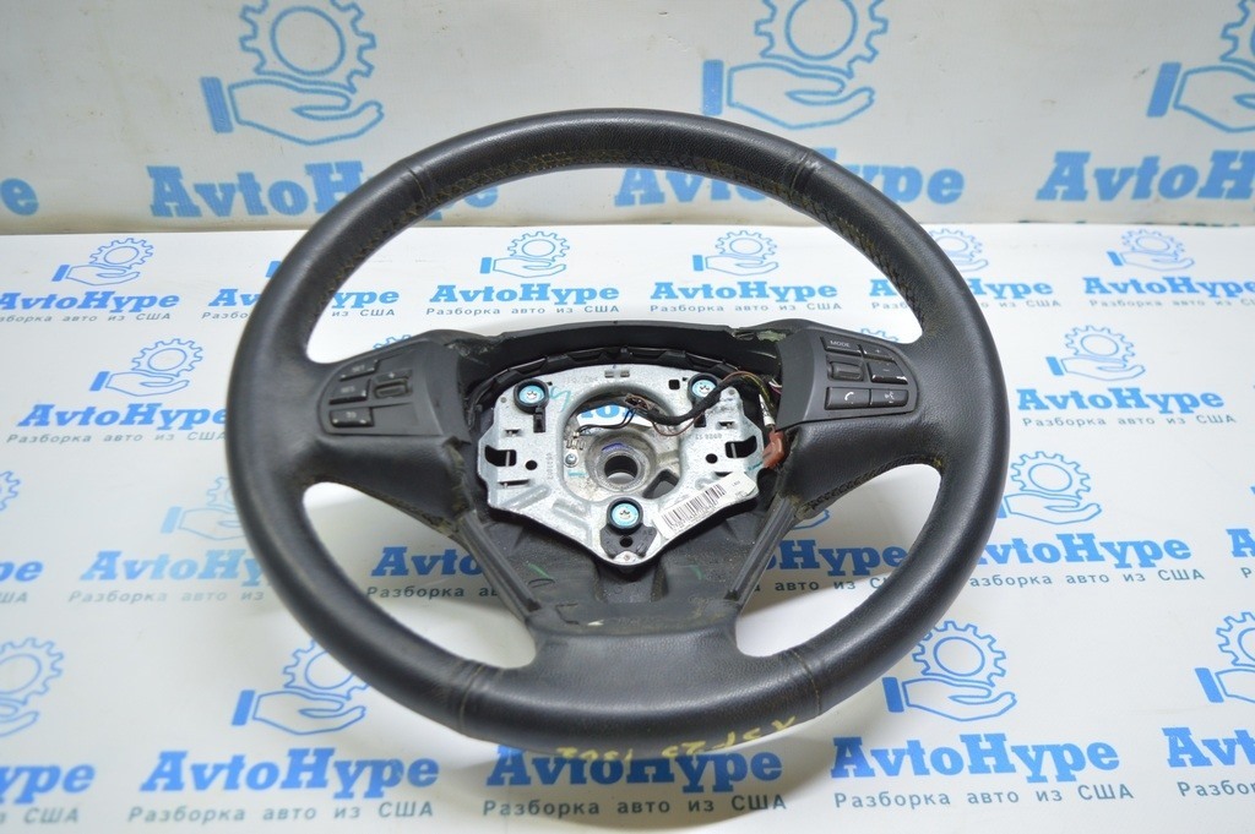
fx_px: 1149
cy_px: 417
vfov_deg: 39.9
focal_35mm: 33
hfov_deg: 57.3
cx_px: 628
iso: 400
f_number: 3.8
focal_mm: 22
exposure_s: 1/40
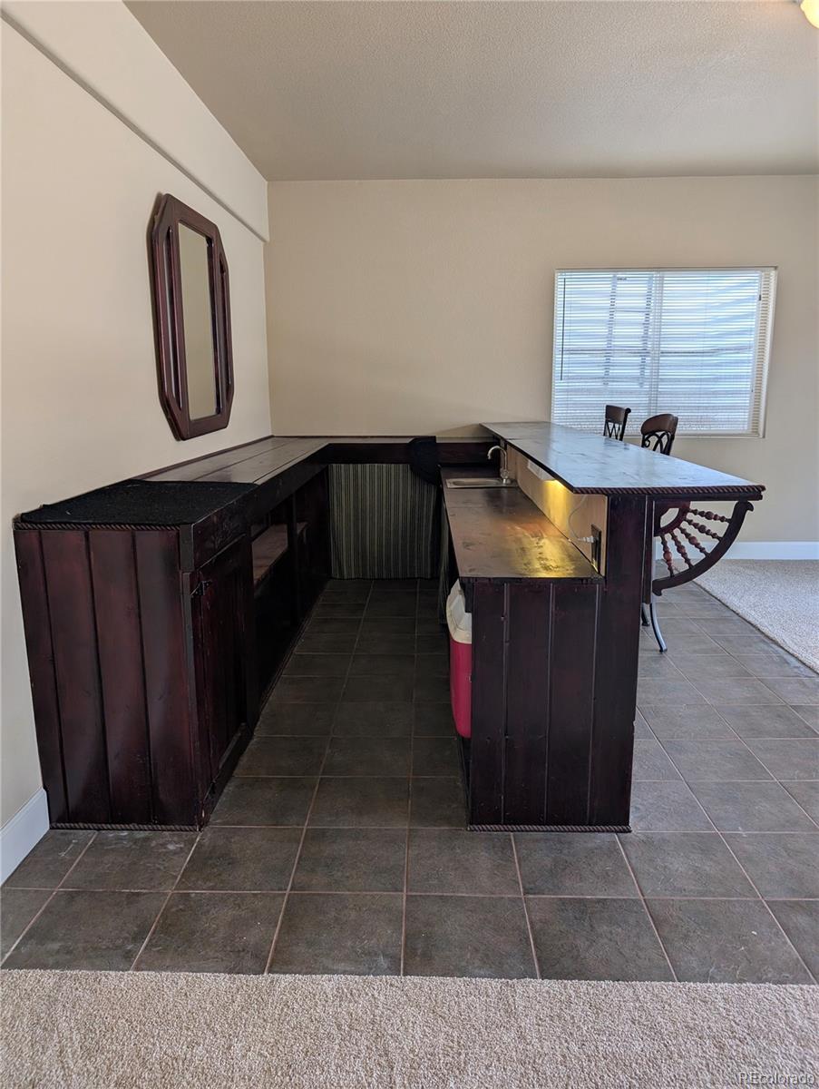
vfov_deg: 71.5
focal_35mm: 24
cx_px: 410
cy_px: 544
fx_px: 755
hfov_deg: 56.9
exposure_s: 1/60
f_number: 1.68
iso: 48
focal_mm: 6.9
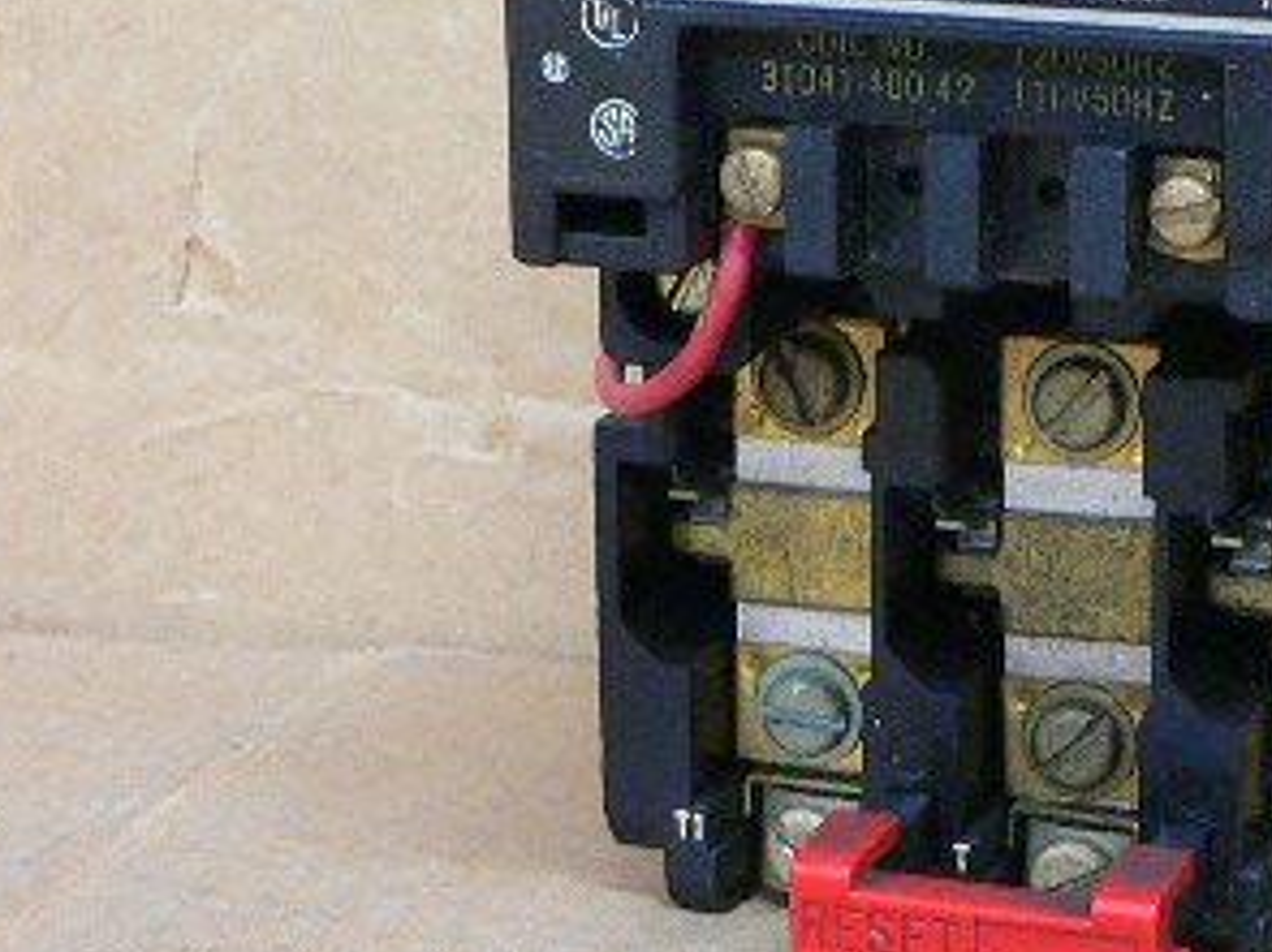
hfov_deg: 21.7
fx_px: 3269
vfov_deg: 16.4
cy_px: 146
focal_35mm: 89
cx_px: 1043
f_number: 2.8
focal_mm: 5.5
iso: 200
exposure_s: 1/8
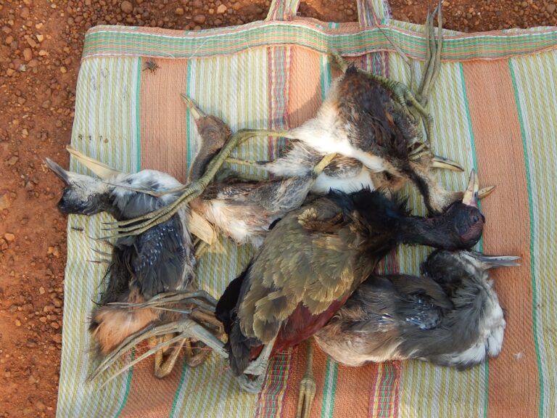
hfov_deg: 21.1
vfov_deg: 15.9
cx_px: 278
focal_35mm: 93
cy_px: 209
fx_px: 1496
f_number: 4.4
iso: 125
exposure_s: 1/200
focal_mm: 16.6
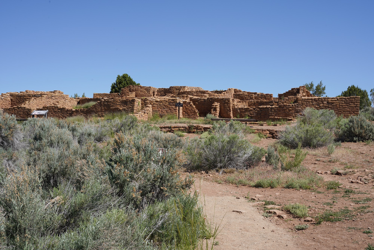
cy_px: 125
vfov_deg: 28.7
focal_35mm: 47
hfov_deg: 41.9
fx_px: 488
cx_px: 187
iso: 100
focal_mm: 47
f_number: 16
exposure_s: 1/100
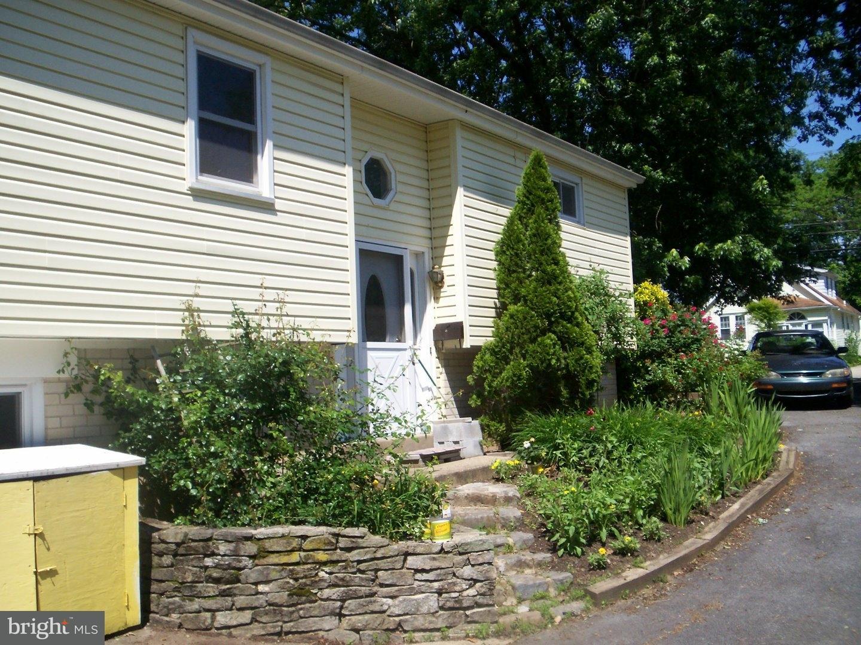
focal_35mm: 36
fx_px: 895
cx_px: 430
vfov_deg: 39.7
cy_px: 322
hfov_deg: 51.4
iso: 100
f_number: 4.5
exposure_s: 1/645
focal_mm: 5.9
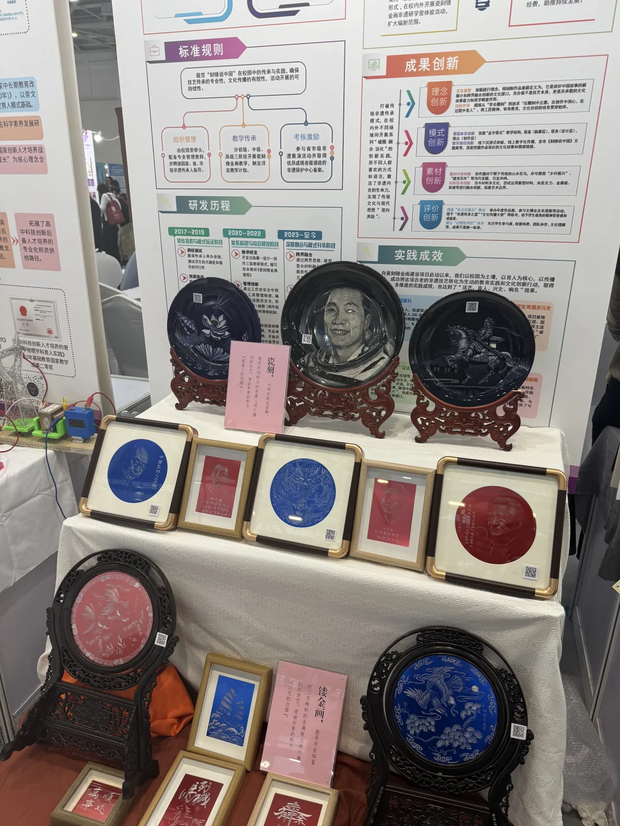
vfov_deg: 71.6
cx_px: 310
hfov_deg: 56.8
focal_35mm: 24
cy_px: 413
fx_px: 573
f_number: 1.78
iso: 125
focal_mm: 6.76
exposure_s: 1/50
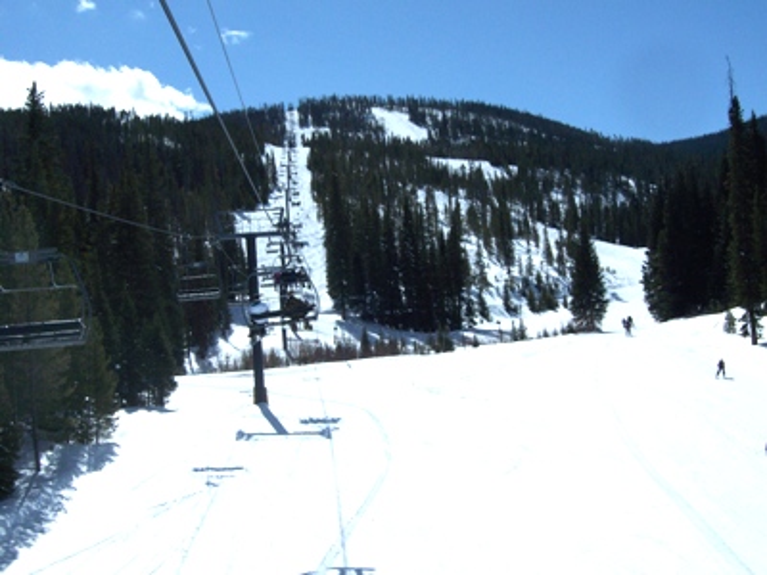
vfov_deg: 27.5
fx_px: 1174
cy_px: 288
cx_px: 384
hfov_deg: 36.2
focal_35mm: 53
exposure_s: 1/854
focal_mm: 8.8
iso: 64
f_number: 7
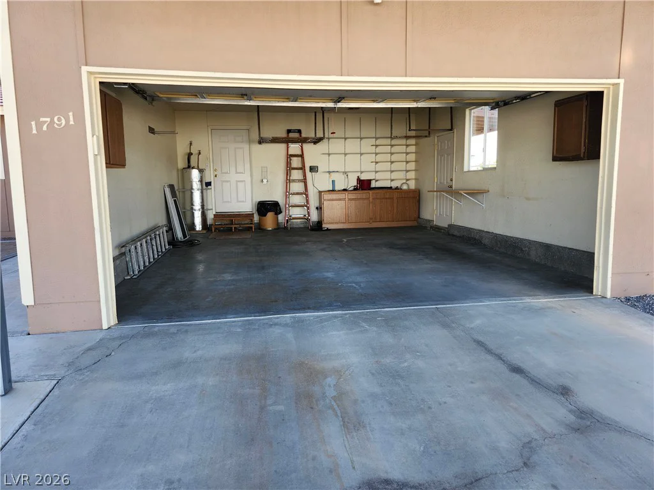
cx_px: 327
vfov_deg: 58.9
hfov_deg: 73.9
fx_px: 435
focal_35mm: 23
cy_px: 245
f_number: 1.8
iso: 25
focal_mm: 5.54
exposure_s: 1/203
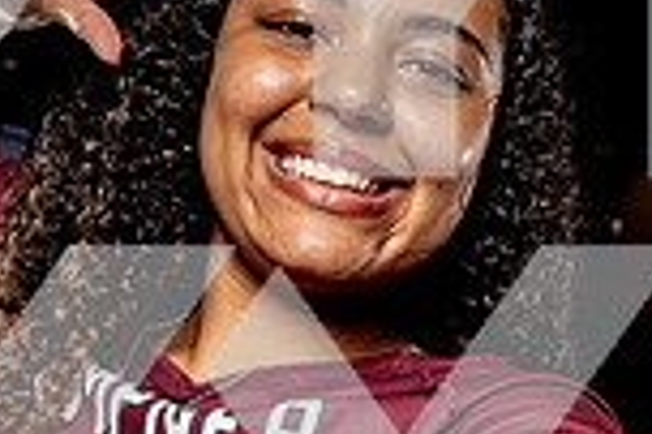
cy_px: 475
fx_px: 2280
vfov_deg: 10.7
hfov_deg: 16.1
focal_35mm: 126
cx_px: 579
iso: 640
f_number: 6.3
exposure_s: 1/250
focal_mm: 33
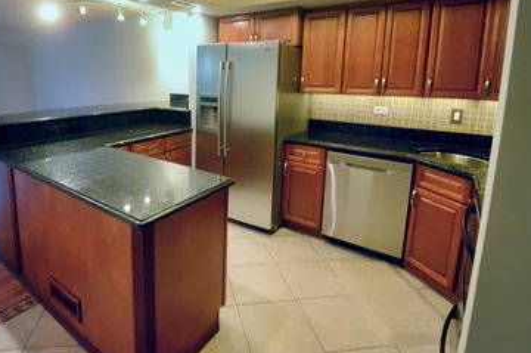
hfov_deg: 82.3
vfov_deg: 60.7
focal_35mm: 20
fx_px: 295
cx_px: 196
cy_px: 127
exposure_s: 1/100
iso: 6400
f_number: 5.6
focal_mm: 10
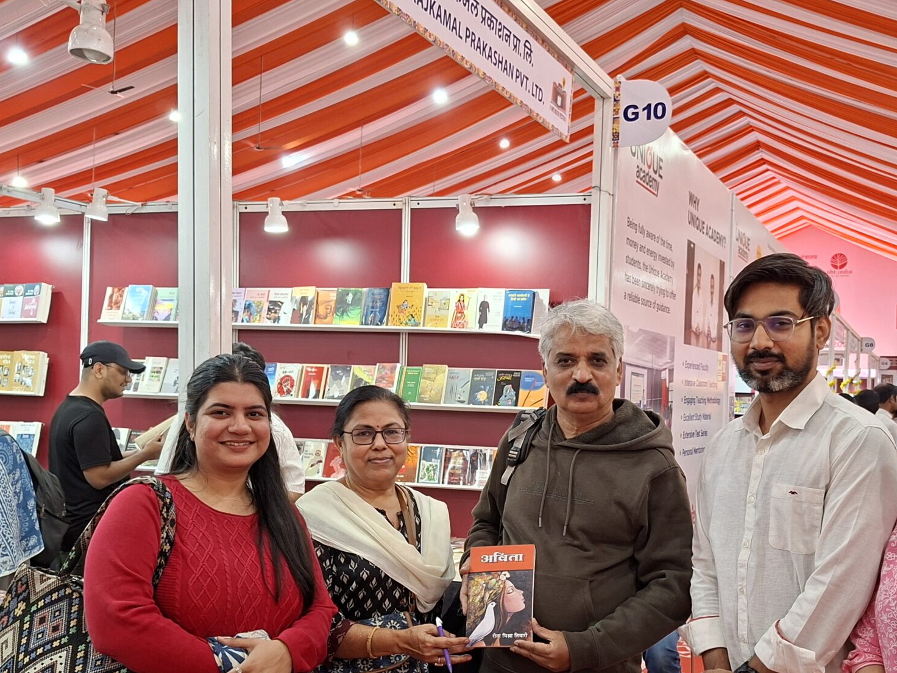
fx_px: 1037
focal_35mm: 40
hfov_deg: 46.6
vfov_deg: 35.7
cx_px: 523
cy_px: 427
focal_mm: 5.54
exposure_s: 1/50
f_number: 1.8
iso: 200
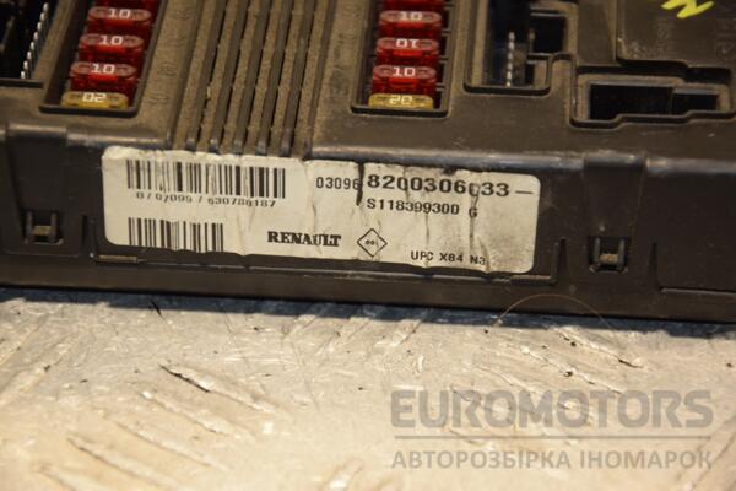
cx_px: 368
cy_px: 246
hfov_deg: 13.0
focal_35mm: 158
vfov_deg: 8.7
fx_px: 3220
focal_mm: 105
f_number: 5.6
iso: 800
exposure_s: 1/125
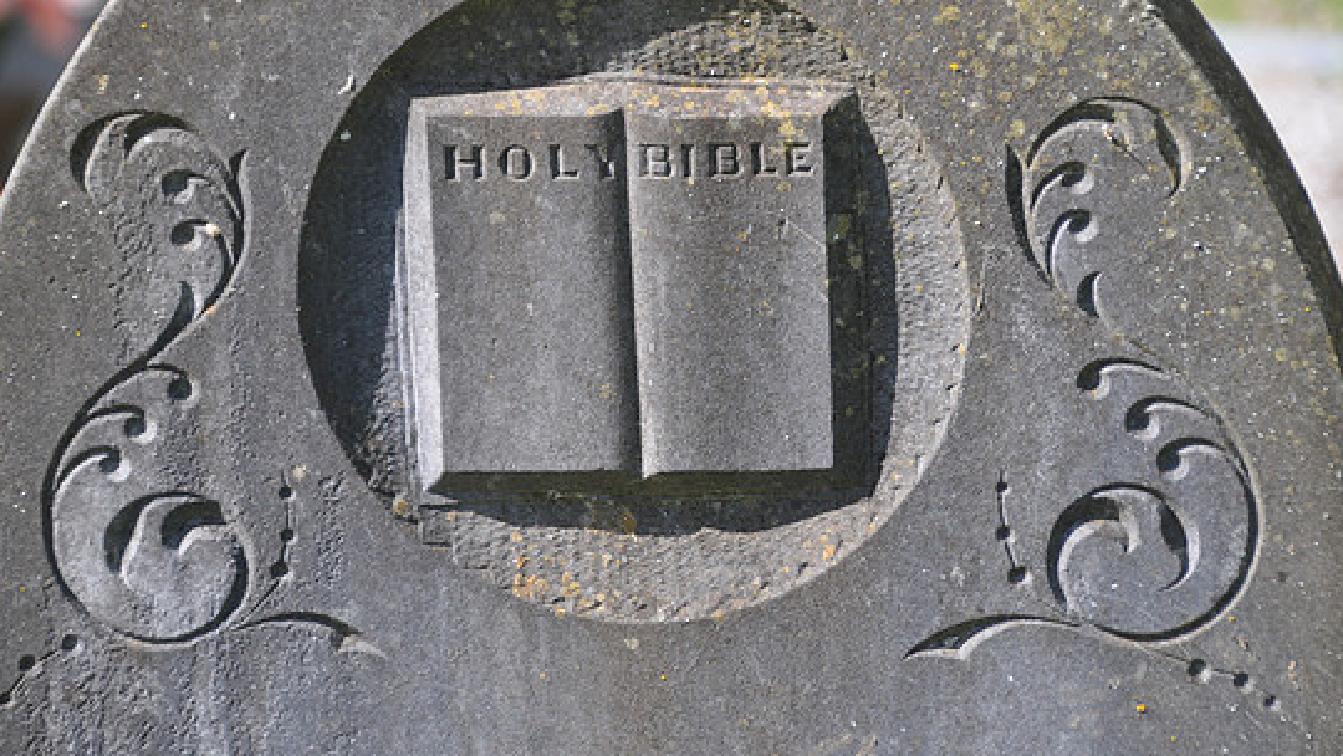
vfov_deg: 5.0
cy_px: 302
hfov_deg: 8.8
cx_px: 696
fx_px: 8711
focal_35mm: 245
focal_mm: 145
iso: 400
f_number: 6
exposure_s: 1/320
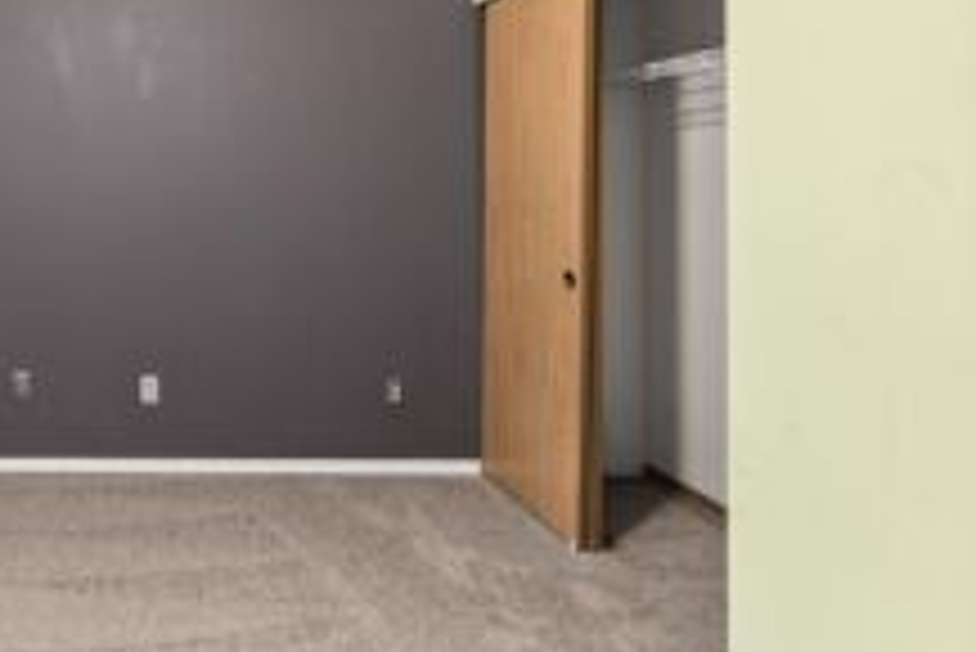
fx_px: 651
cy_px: 196
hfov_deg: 63.5
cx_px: 126
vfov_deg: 51.8
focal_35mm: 24
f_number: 7.1
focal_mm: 13
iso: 1000
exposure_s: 1/2
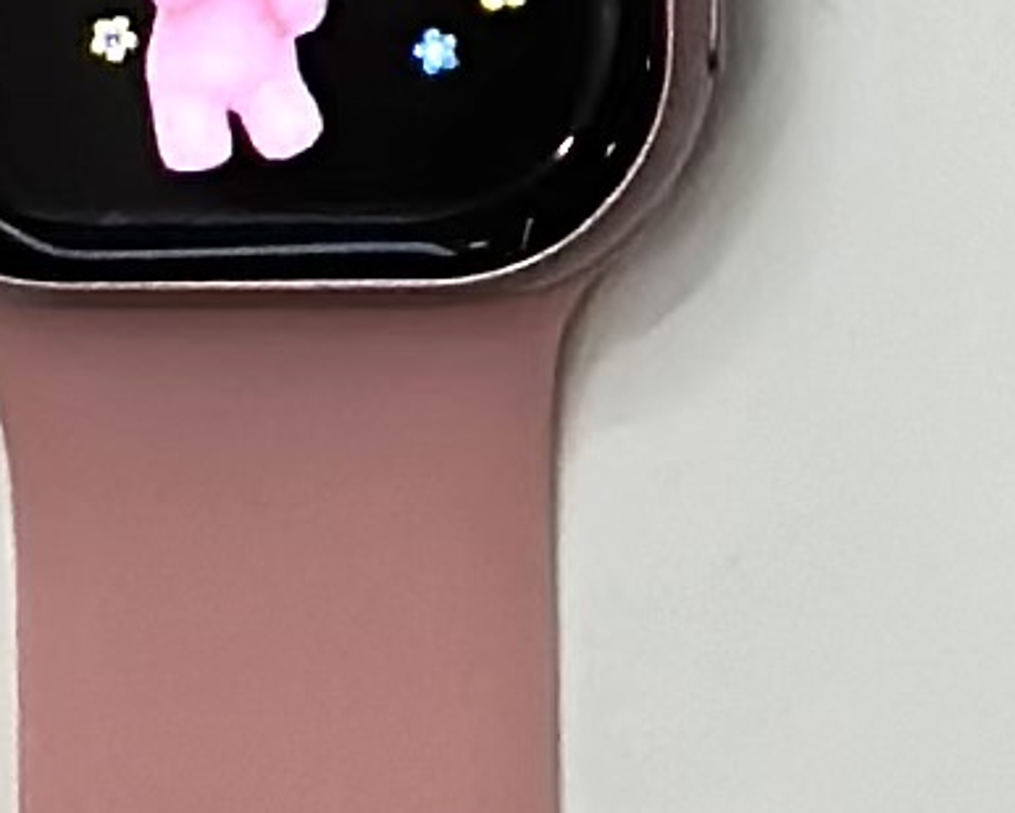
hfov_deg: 3.9
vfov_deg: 3.1
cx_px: 2051
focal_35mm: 489
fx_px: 14693
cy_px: -1560
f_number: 1.78
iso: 80
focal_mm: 6.86
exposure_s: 1/463
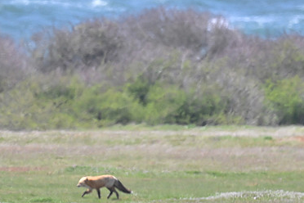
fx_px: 7903
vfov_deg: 1.5
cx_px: 112
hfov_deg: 2.2
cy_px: 74
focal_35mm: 936
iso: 125
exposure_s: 1/500
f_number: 6.3
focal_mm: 600
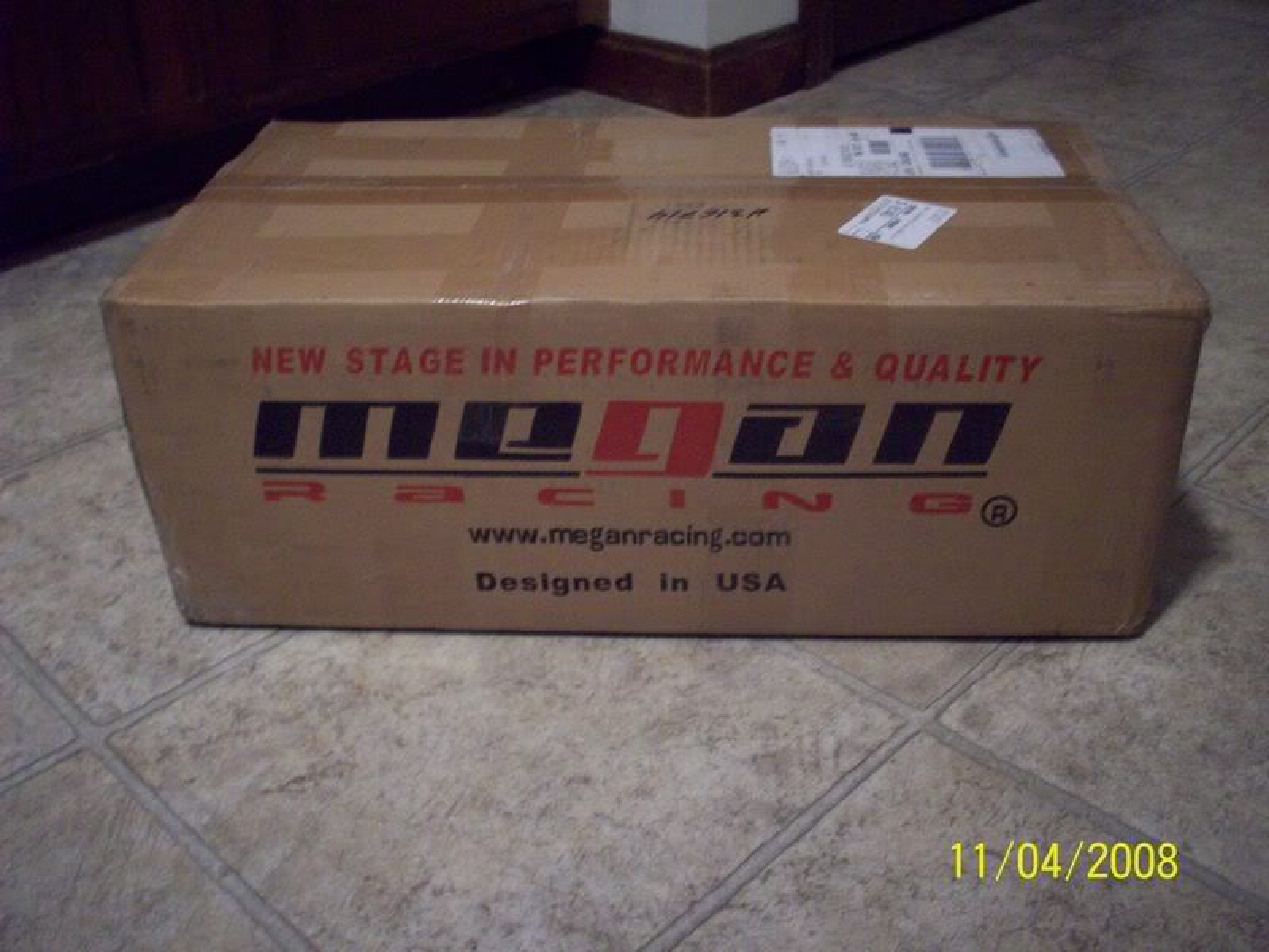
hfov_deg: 50.1
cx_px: 634
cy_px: 476
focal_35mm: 37
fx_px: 1356
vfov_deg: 38.7
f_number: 2.8
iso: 200
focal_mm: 6.2
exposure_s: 1/8
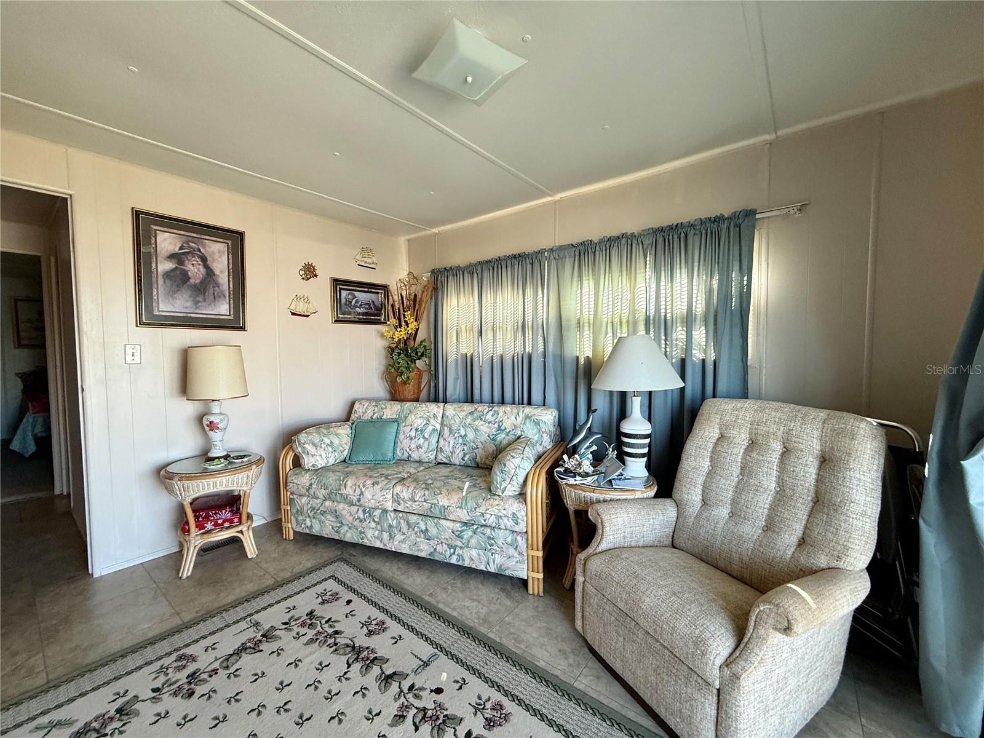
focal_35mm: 14
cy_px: 369
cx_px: 492
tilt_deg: -2.0
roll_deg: +0.2
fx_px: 398
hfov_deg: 102.1
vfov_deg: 85.7
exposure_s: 1/99
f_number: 2.2
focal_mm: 2.22
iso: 200
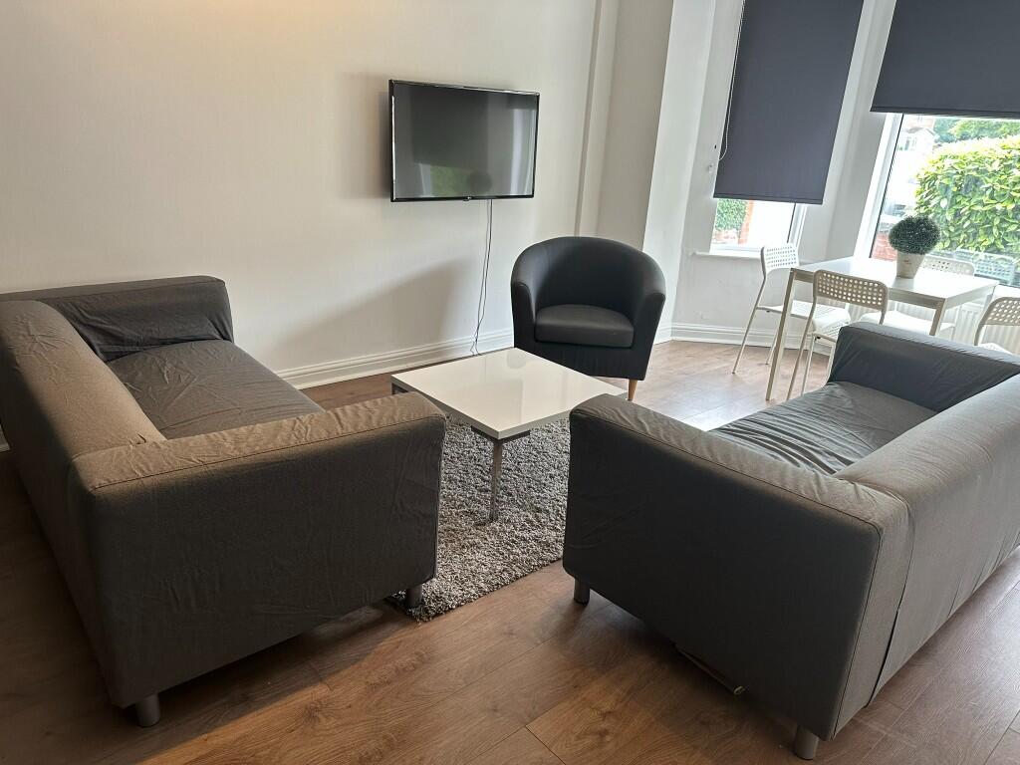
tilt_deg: -19.8
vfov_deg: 56.8
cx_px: 510
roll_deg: -3.9
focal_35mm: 24
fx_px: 707
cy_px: 382
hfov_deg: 71.6
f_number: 1.78
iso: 160
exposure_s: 1/100
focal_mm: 6.86
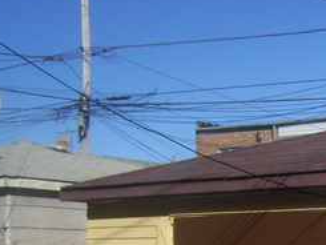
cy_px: 258
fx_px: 886
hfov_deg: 19.7
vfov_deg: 15.4
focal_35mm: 94
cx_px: 383
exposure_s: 1/640
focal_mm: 6
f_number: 4.8
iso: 80
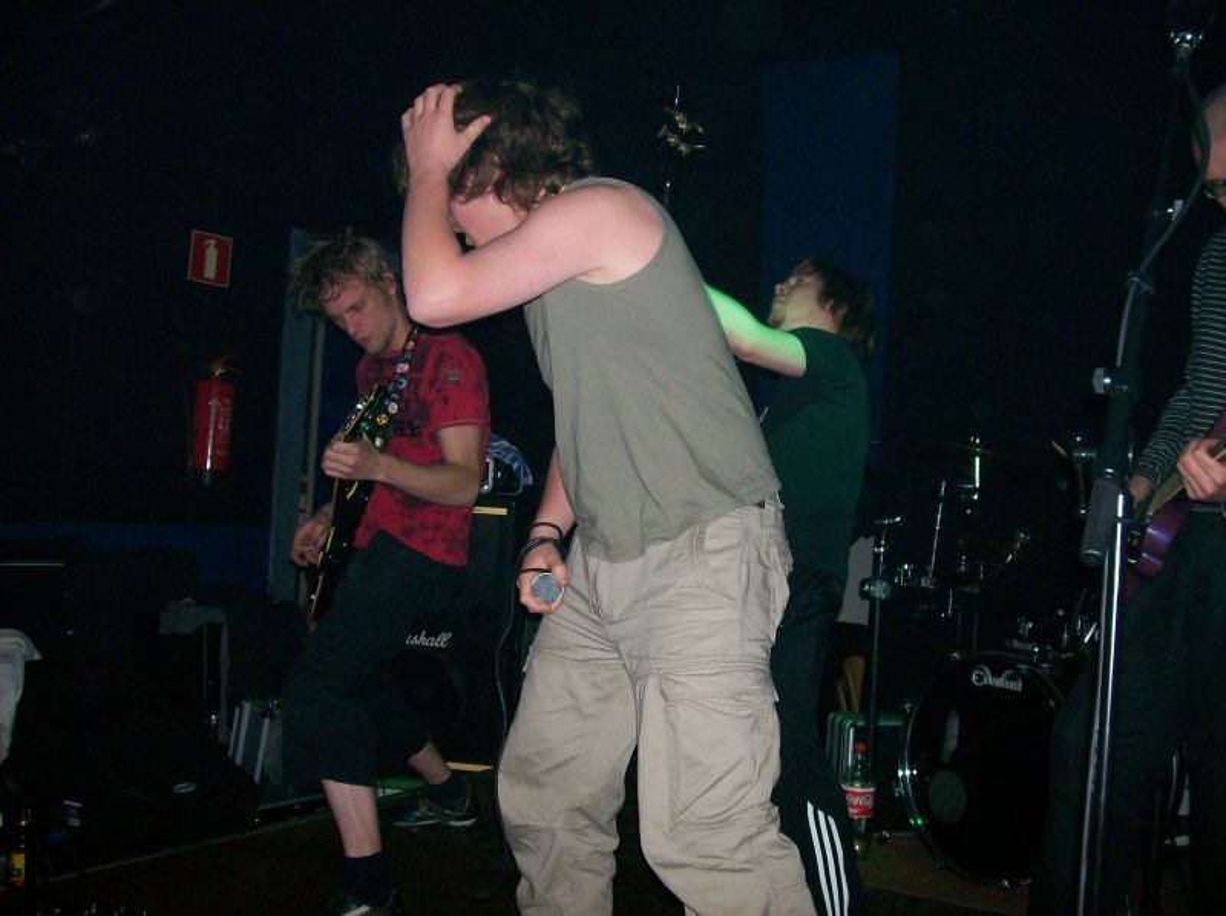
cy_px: 458
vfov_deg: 39.6
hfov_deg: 51.4
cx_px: 613
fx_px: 1273
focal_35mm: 36
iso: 140
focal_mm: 6
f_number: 2.7
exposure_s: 1/64
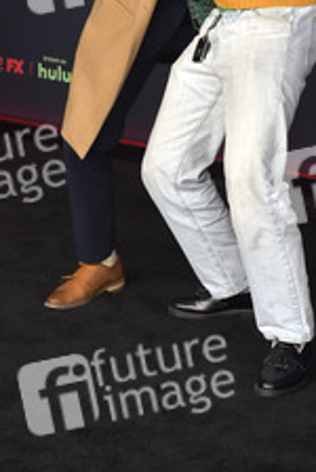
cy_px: 70
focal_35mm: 107
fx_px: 1404
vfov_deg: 18.8
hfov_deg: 12.8
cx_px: 189
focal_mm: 60
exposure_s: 1/250
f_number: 6.3
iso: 2000
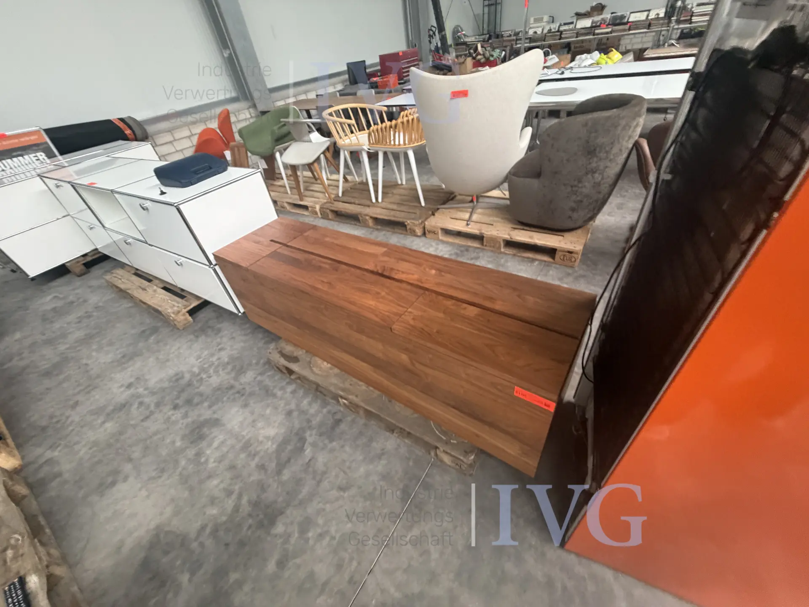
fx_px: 327
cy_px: 304
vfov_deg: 85.7
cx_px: 404
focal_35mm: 14
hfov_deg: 102.1
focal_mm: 2.22
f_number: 2.2
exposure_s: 1/65
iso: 320
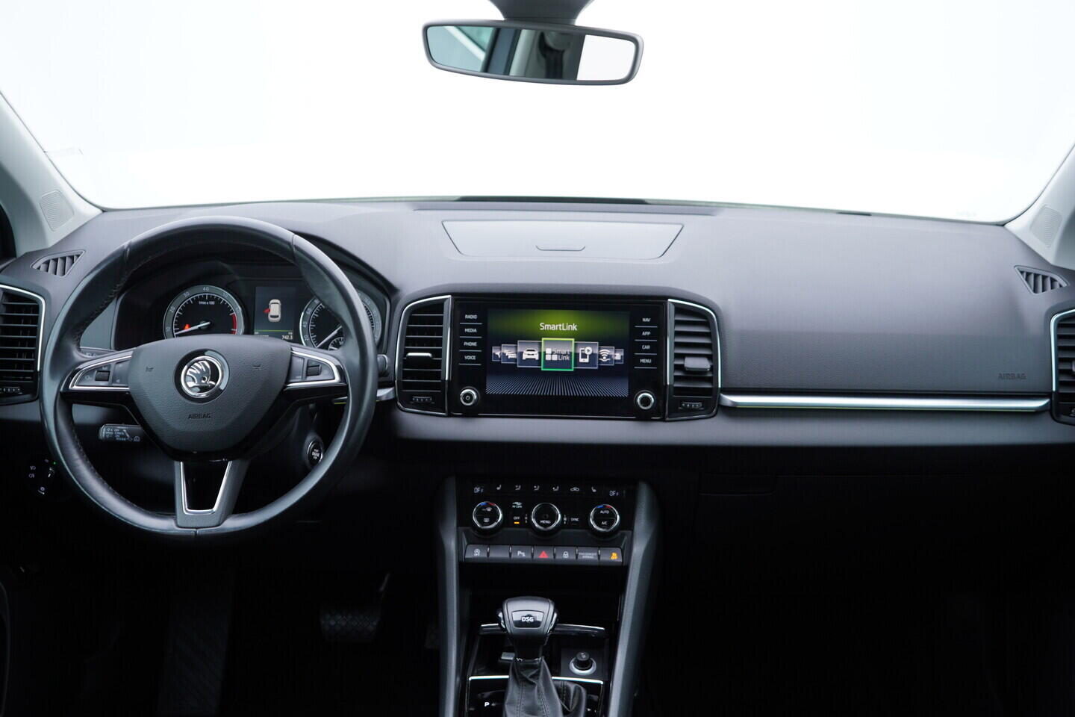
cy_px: 358
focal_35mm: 36
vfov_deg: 36.9
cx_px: 538
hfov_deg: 53.1
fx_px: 1075
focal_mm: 24
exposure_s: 1/40
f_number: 2.8
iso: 125
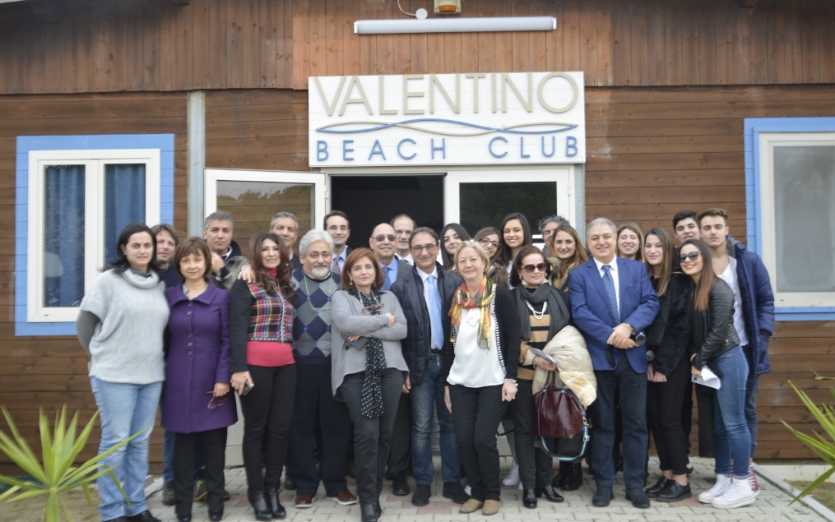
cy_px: 263
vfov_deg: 33.2
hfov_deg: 50.9
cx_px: 420
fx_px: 877
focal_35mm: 39
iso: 125
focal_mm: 25
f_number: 5.6
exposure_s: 1/125
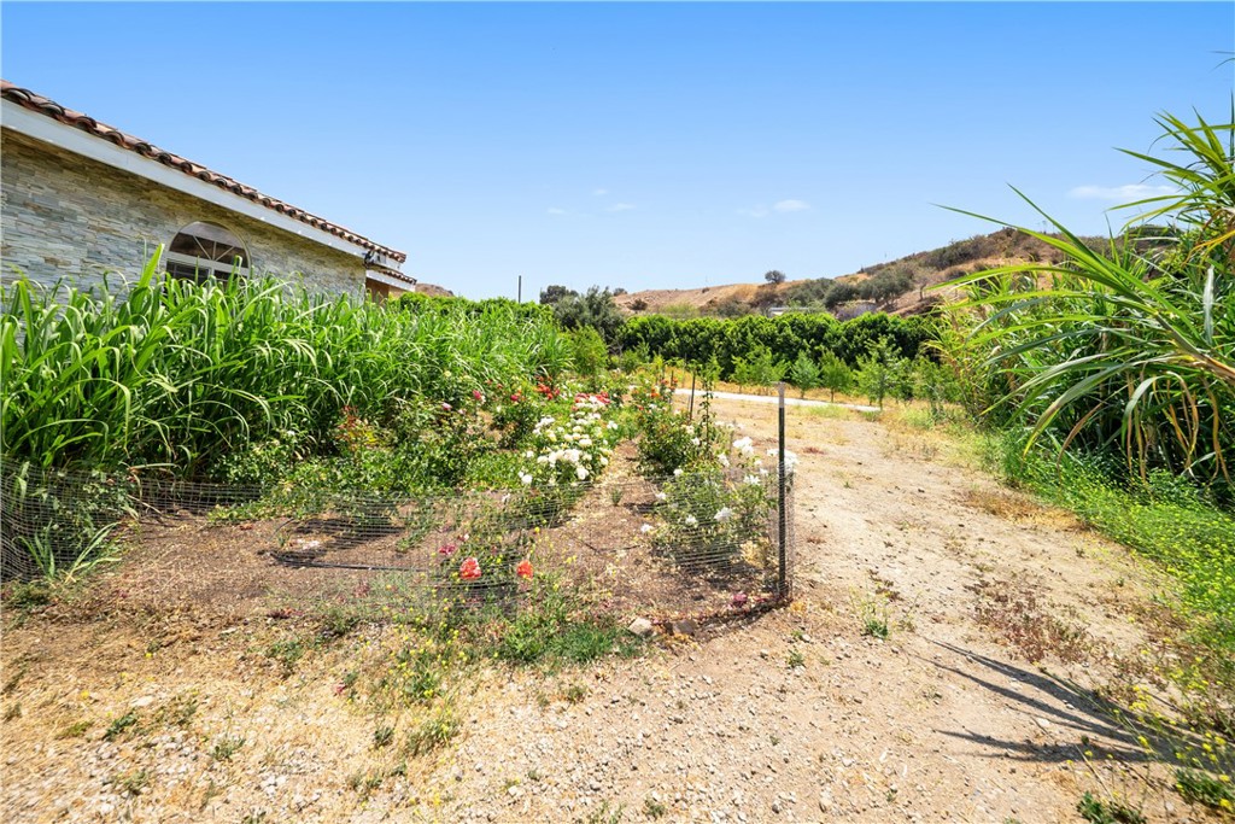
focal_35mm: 12
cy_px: 412
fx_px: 412
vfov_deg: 90.0
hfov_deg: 112.6
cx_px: 618
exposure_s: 1/200
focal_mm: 12
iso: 80
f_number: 5
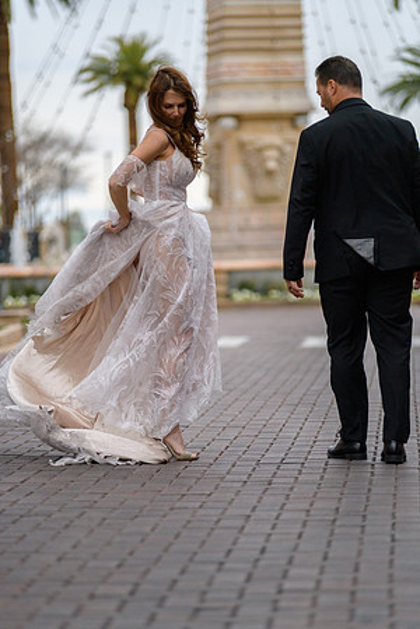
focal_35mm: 170
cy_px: 314
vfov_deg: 12.1
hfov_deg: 8.1
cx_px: 210
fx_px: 2975
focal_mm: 170
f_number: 2.8
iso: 250
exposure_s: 1/3200
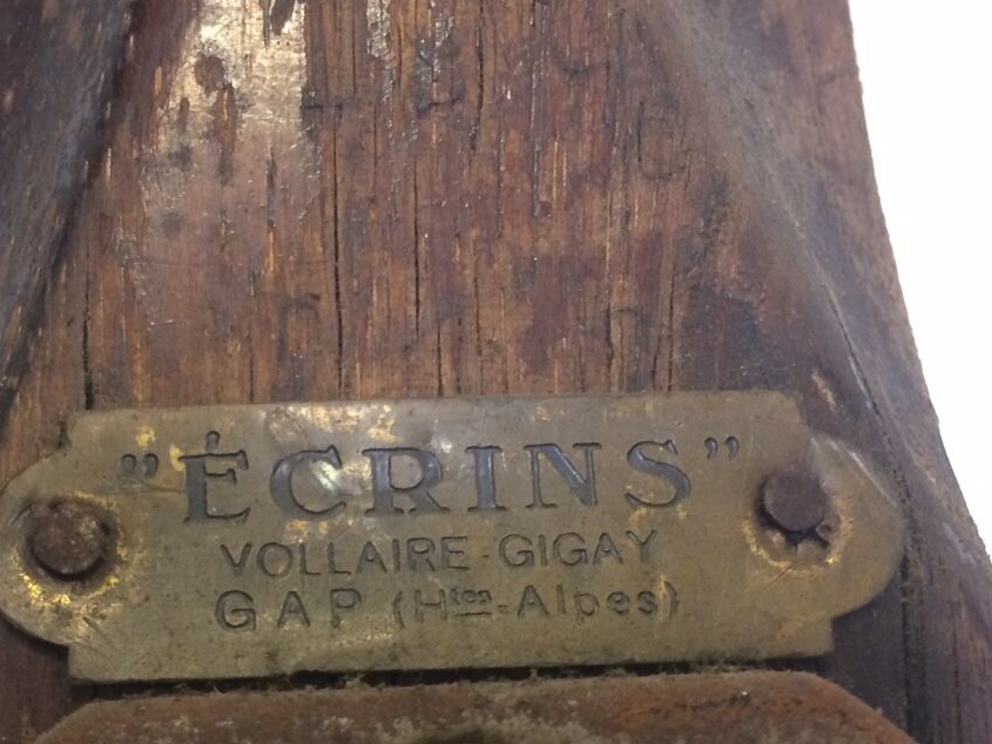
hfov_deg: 33.9
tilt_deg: -78.8
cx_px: 290
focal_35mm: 56
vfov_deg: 25.8
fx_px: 1605
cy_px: 541
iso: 200
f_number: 2.2
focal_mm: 4.15
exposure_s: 1/33
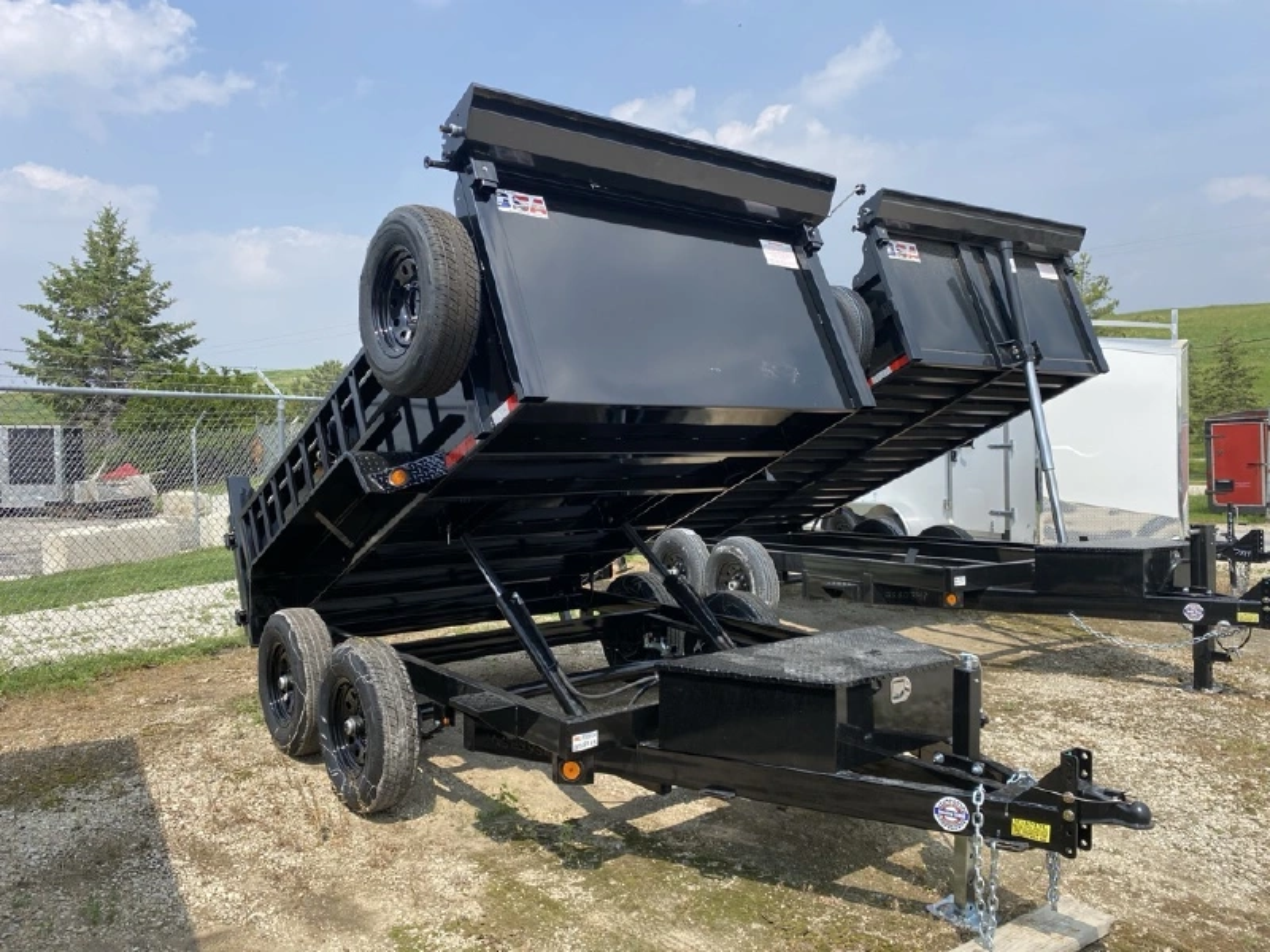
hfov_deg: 67.3
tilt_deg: -1.5
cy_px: 476
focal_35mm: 26
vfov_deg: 53.1
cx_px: 635
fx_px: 954
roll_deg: +1.0
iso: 32
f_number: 1.8
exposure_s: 1/2066
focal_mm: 4.25
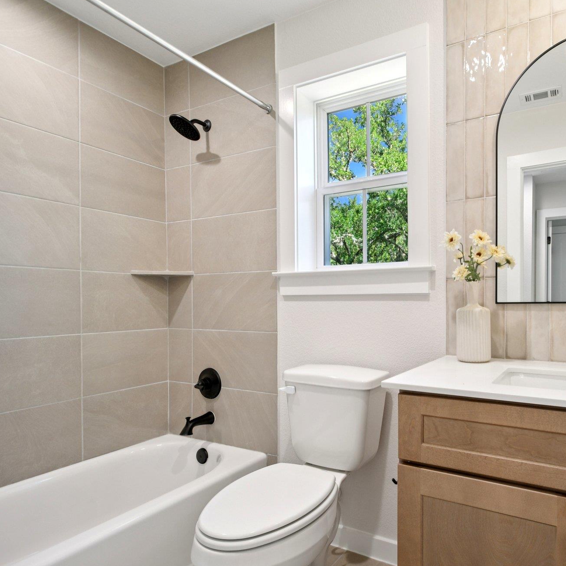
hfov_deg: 72.0
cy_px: 283
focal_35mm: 20
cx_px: 389
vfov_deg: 74.8
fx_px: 370
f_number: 8
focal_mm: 10
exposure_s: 1/15
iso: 400
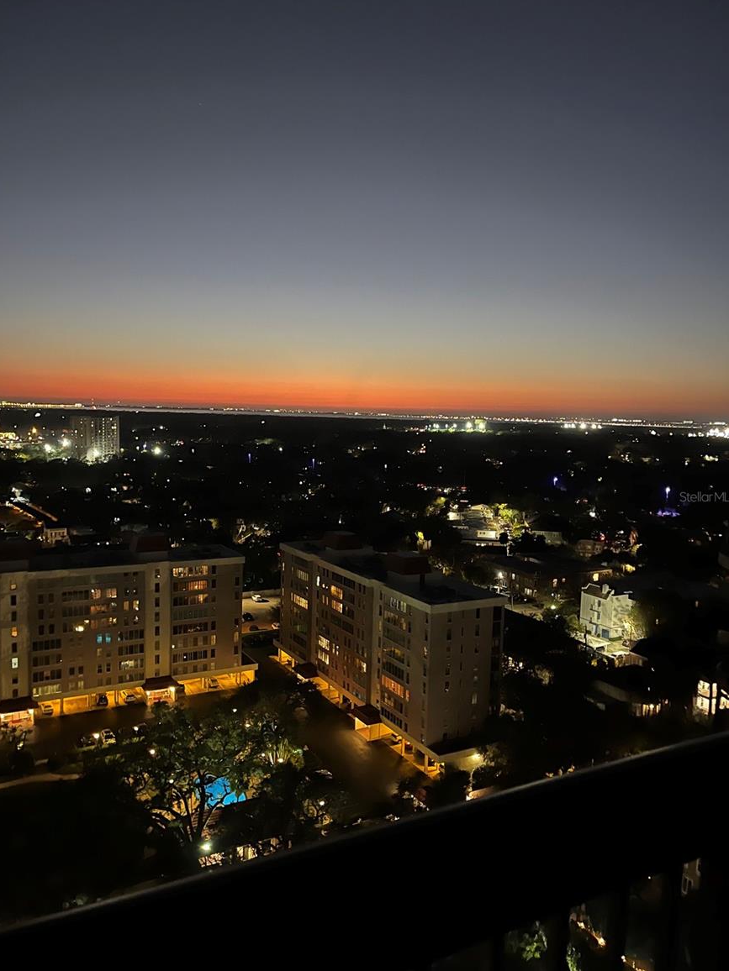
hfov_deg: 51.4
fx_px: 758
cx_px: 361
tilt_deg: -8.0
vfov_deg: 65.3
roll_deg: -0.5
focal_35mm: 27
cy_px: 496
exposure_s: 1/11
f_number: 1.6
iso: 640
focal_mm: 5.1
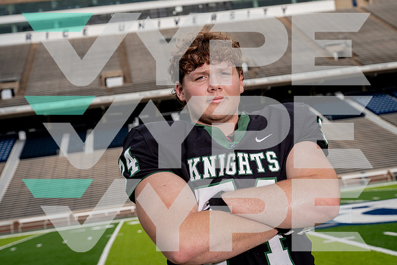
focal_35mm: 58
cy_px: 132
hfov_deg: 34.2
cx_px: 198
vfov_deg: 23.2
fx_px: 644
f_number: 5.6
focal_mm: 55
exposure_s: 1/800
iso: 100
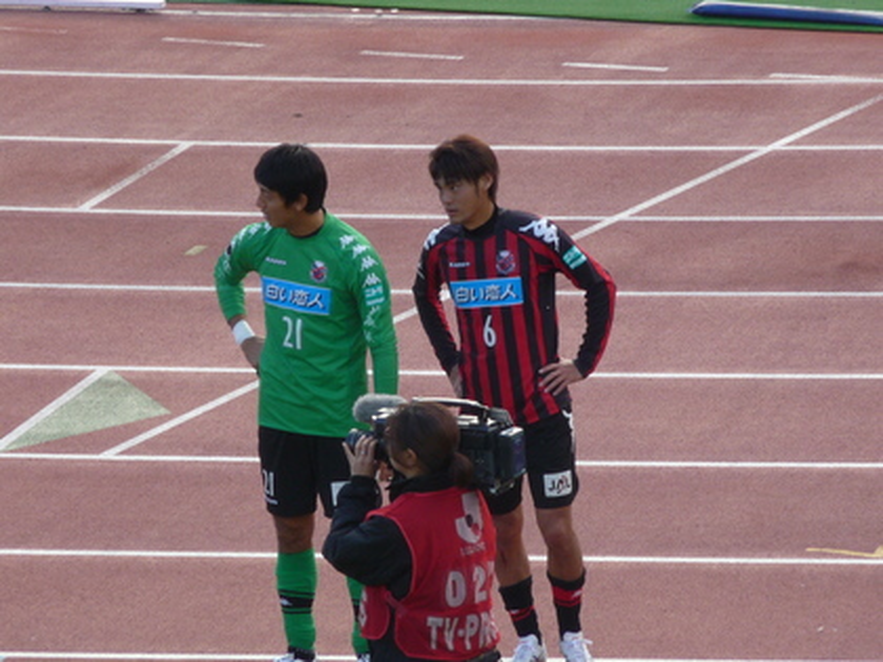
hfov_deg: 5.2
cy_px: 331
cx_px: 442
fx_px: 9668
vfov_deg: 3.9
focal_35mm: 379
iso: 125
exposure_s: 1/125
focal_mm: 47
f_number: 4.9
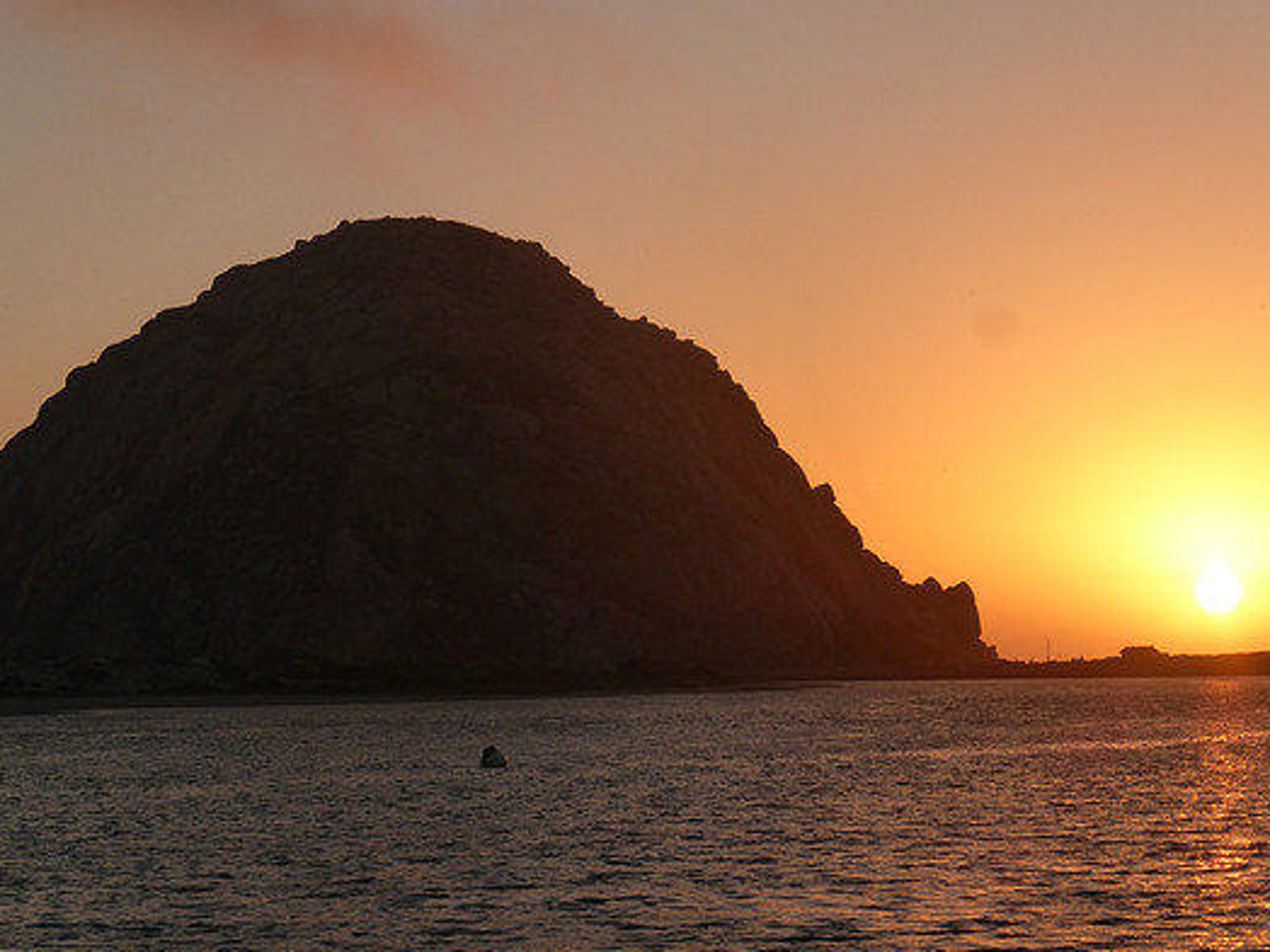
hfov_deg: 20.9
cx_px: 579
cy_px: 522
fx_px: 3449
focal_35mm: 94
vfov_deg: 15.7
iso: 160
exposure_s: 1/500
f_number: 5.2
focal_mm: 15.1
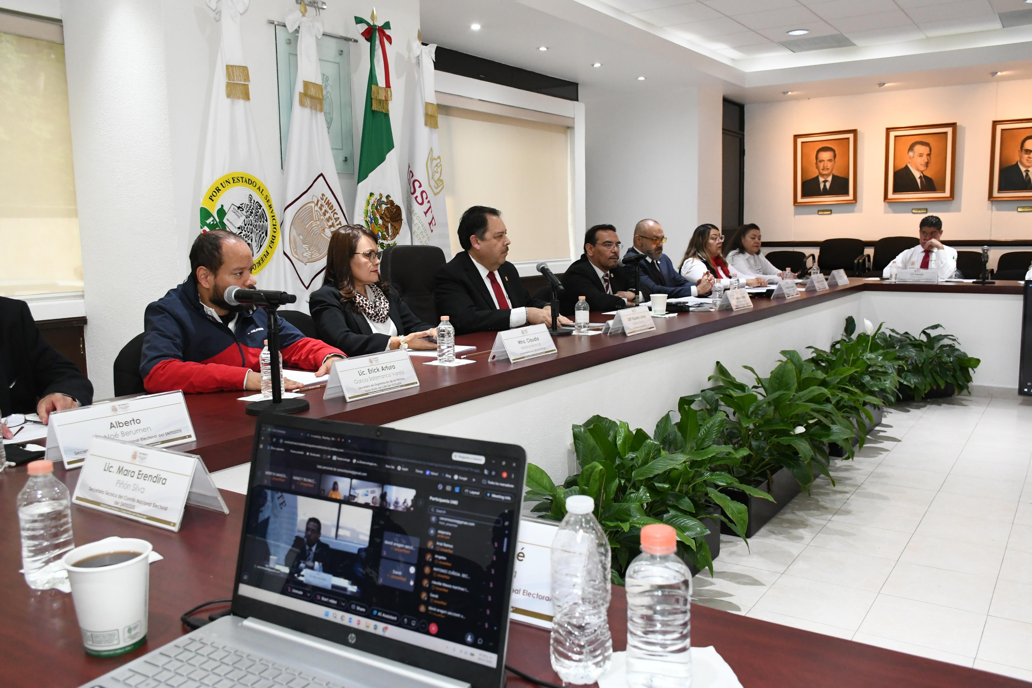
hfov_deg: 61.9
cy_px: 344
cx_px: 516
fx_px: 860
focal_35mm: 30
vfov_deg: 43.6
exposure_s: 1/100
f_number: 5.6
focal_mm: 20
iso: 2500
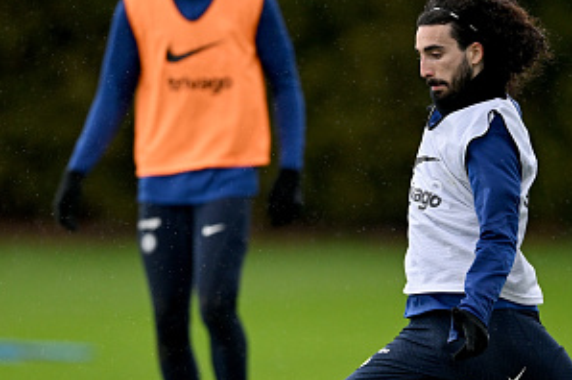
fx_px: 12665
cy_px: 261
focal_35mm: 798
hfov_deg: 2.6
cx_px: 349
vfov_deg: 1.7
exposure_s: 1/3200
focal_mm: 400
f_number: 2.8
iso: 1250
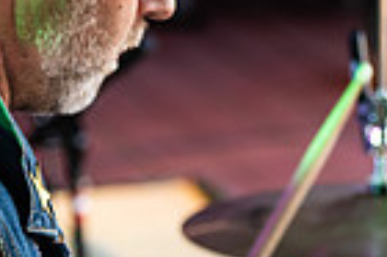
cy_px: 286
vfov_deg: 4.3
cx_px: 10
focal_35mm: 319
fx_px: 3425
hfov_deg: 6.4
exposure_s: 1/400
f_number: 2.8
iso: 500
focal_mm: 70
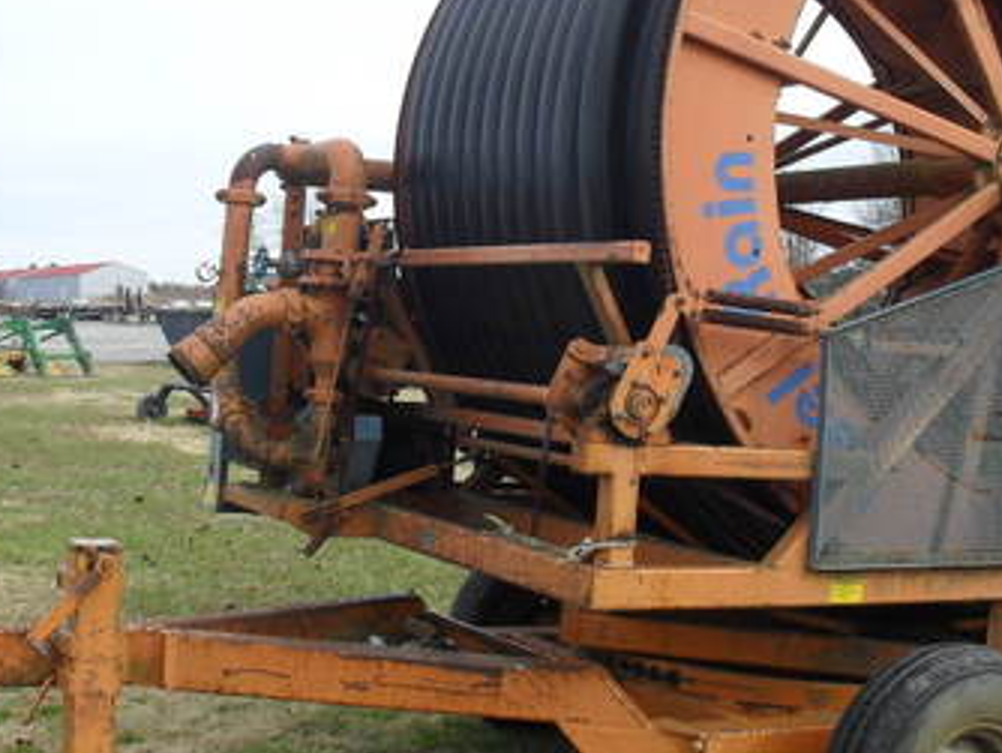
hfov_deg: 33.7
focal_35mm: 57
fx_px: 1651
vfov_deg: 25.7
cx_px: 579
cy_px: 333
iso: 100
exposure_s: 1/90
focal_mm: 6.3
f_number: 8.4
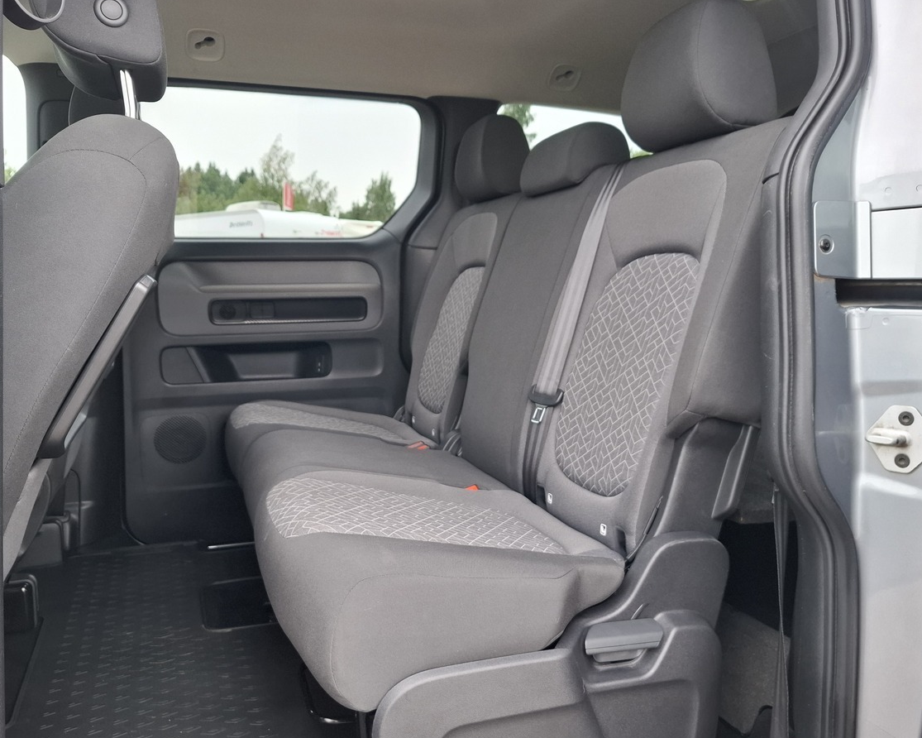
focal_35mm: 29
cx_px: 457
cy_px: 415
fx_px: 791
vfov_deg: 49.9
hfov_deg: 60.4
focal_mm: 5.54
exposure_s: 1/100
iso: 160
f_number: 1.8
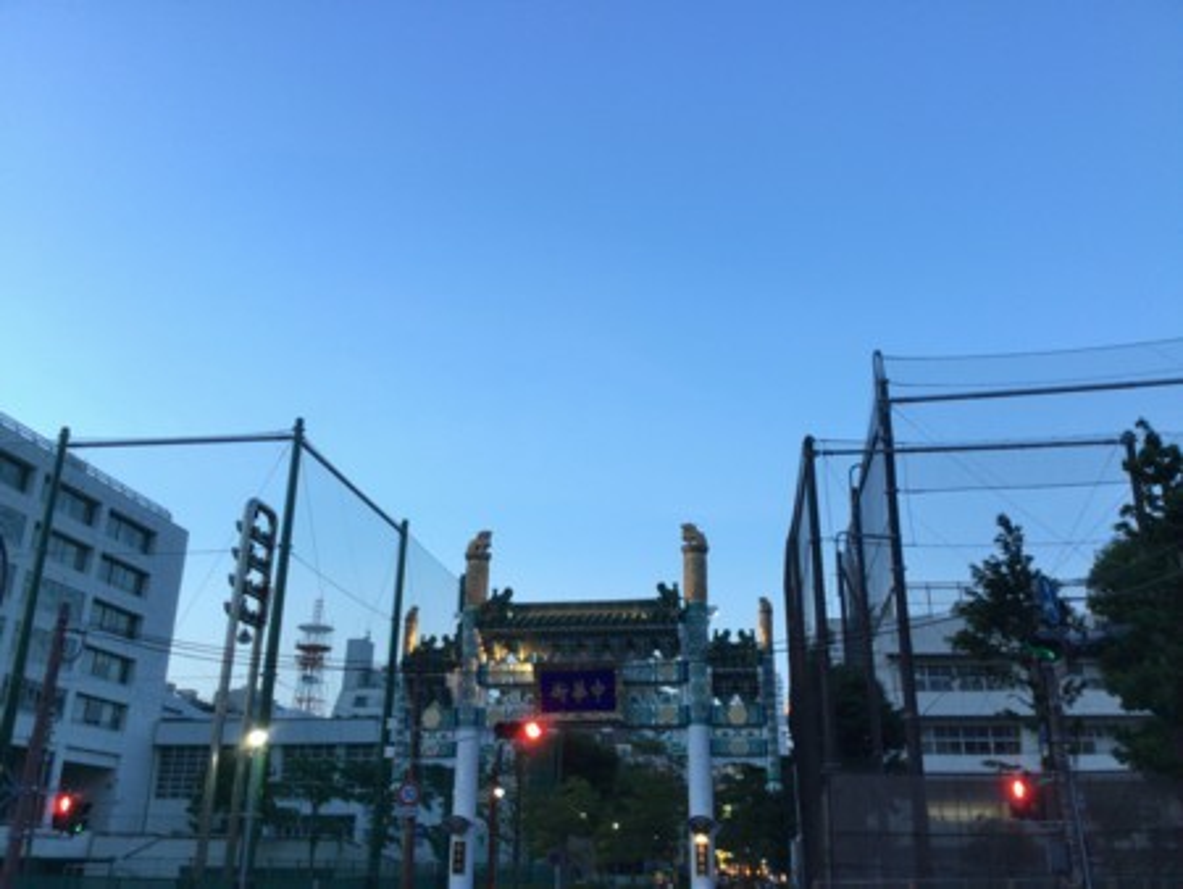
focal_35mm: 31
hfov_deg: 58.3
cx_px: 592
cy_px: 444
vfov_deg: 45.5
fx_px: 1060
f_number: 2.4
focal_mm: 3.3
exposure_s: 1/30
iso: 100
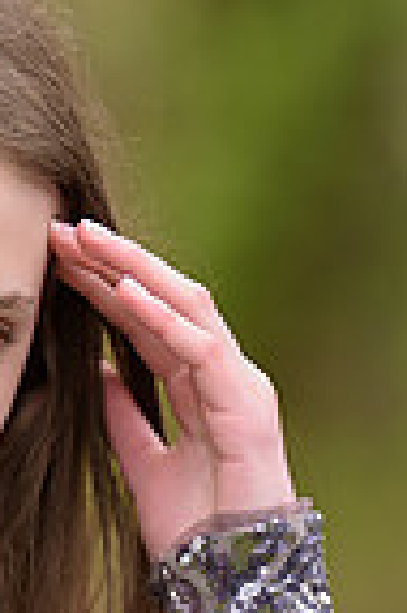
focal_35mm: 425
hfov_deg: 3.2
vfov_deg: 4.9
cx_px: -176
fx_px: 7224
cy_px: 442
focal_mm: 135
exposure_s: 1/4000
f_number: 2
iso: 800
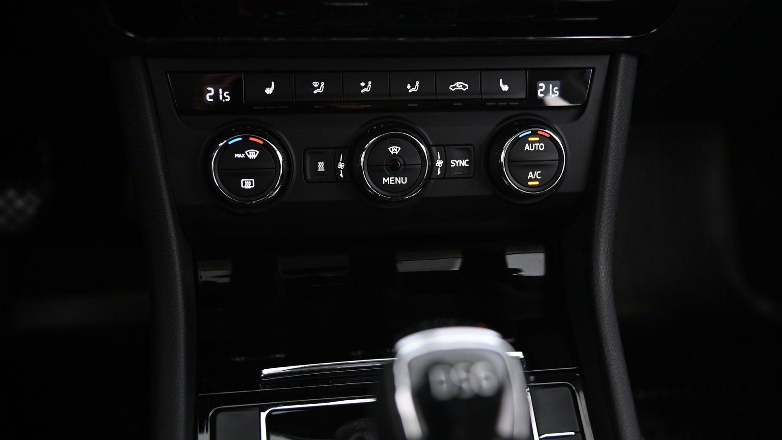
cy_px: 227
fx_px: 829
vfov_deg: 29.7
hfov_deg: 50.5
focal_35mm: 40
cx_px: 390
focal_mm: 38
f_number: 4
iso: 2000
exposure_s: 1/13
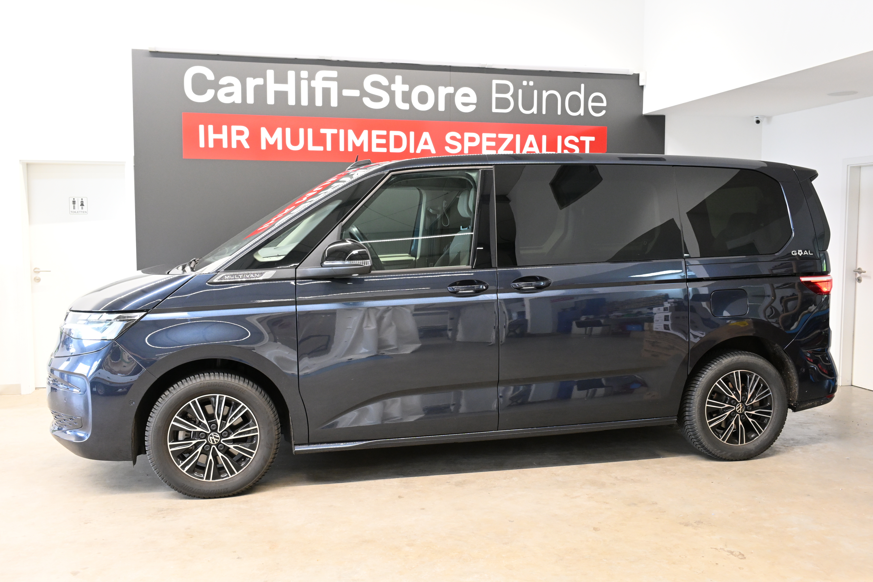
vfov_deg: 39.1
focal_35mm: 34
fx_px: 818
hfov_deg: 56.1
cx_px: 436
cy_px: 291
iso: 1600
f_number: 9
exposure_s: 1/20
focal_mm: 22.5
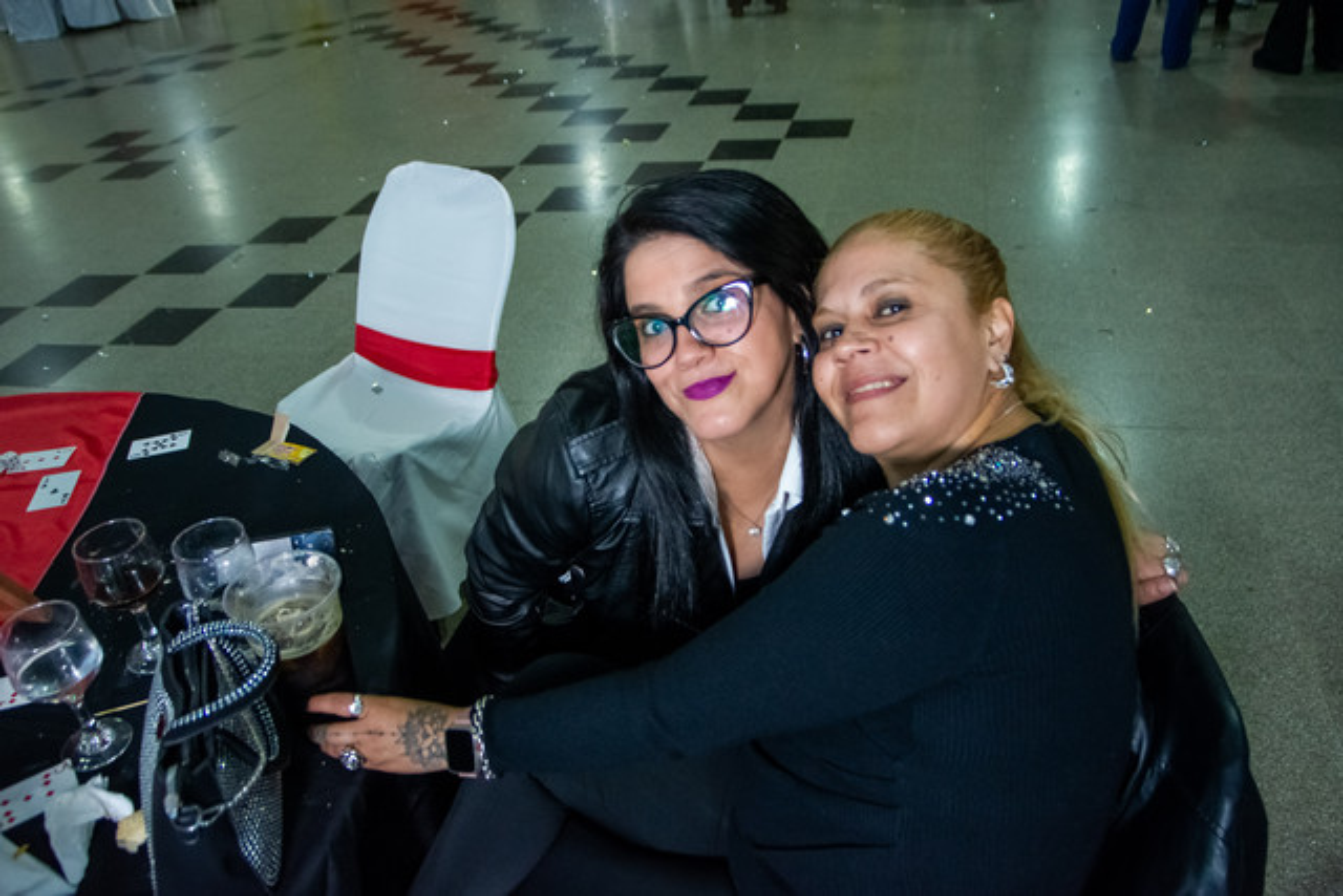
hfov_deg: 66.5
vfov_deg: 47.2
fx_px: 1024
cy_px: 438
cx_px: 676
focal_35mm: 27
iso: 2000
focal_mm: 17
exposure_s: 1/100
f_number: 2.8
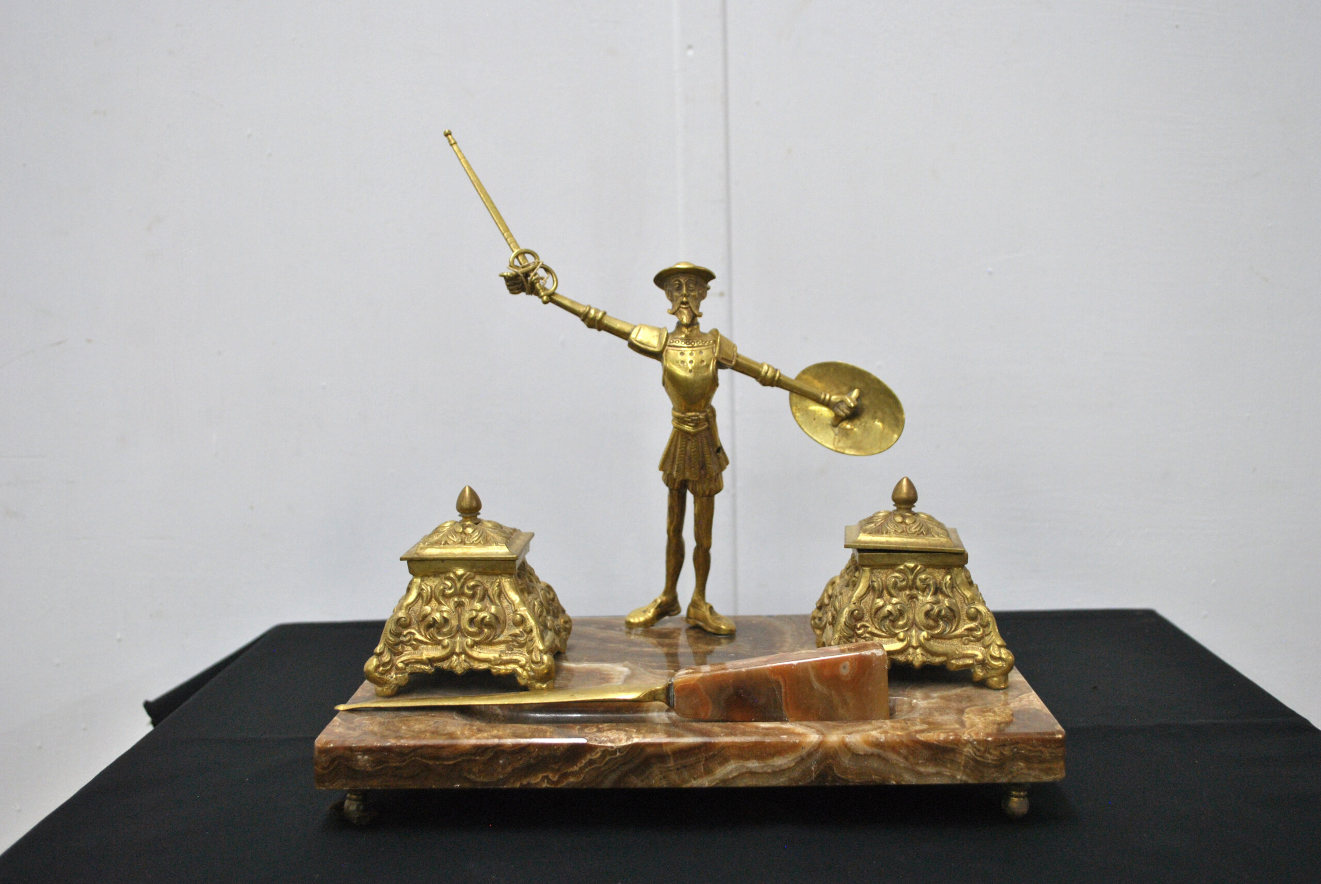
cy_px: 442
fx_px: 1322
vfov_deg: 37.0
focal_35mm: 36
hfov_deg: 53.1
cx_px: 660
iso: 400
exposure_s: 1/50
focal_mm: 24
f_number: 4
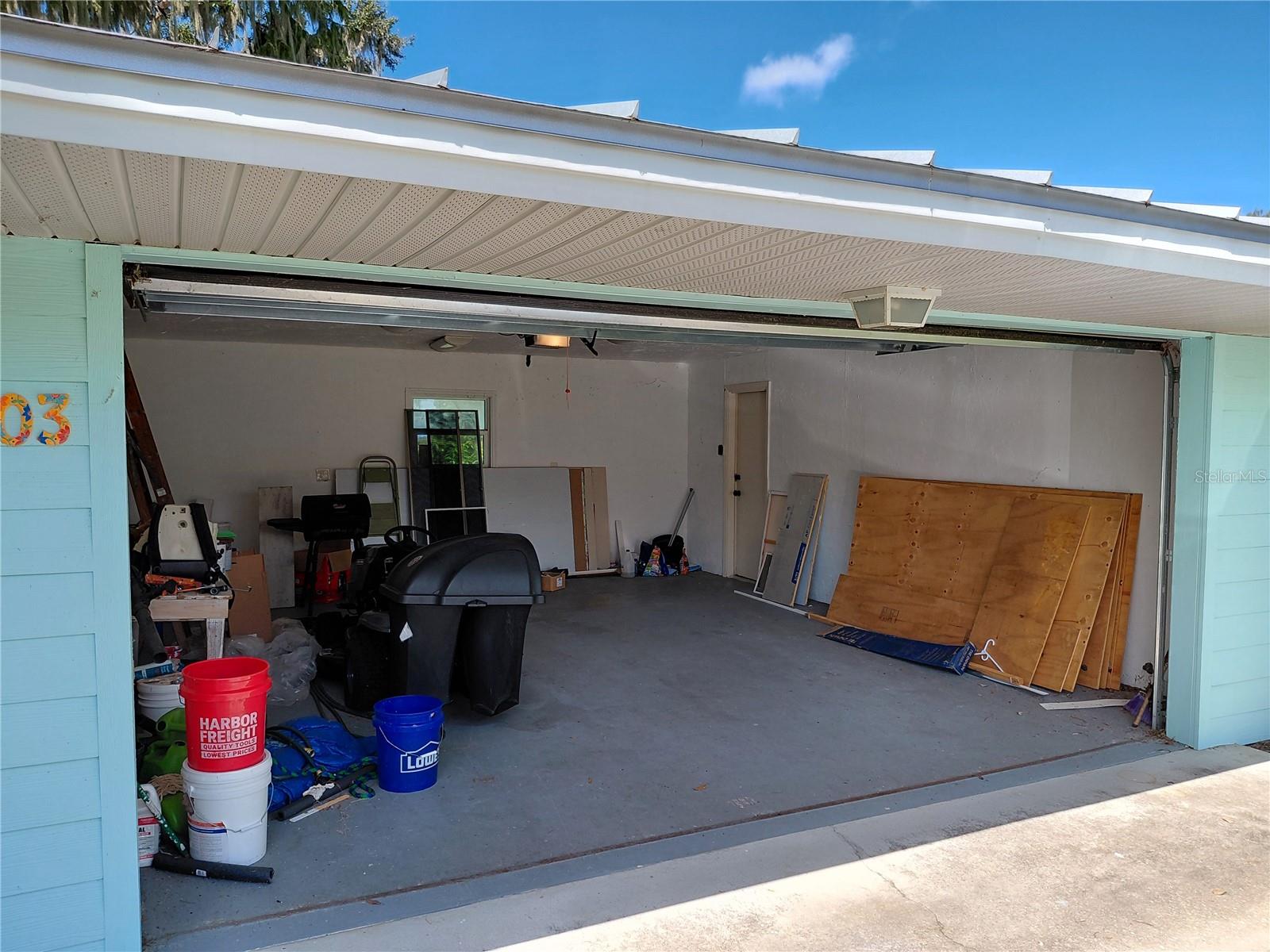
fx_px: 917
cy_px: 476
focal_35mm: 25
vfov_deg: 54.9
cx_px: 635
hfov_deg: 69.4
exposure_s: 1/718
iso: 50
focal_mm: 4.69
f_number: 1.8
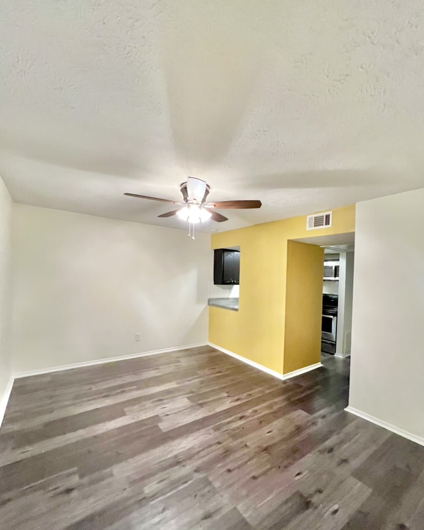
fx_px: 220
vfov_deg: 100.6
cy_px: 283
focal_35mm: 14
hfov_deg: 88.0
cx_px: 214
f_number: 1.8
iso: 640
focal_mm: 1.57
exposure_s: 1/60
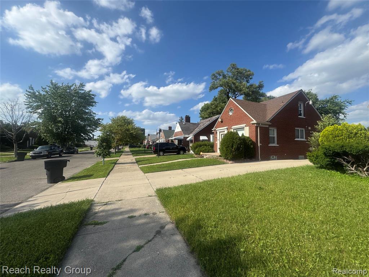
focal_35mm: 14
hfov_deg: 102.1
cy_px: 138
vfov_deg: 85.7
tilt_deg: +2.3
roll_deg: -1.5
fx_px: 149
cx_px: 184
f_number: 2.2
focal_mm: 2.22
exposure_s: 1/2273
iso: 50
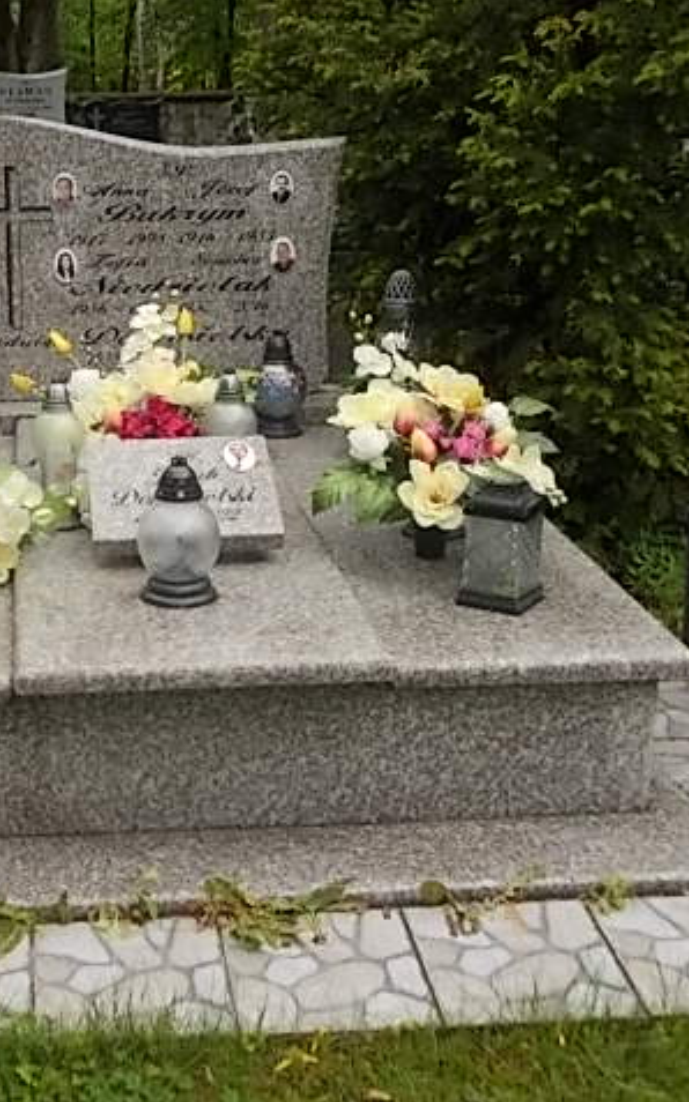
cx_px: 83
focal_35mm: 54
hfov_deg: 23.4
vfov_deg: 37.5
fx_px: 1623
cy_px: 550
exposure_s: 1/250
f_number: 3.1
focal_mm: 5.3
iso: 80
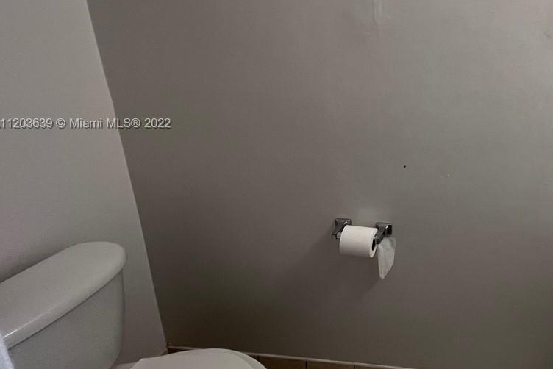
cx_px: 460
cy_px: 125
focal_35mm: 23
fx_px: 353
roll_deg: -1.3
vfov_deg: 54.1
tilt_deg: -14.2
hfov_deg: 67.2
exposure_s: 1/120
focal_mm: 1.57
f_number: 1.8
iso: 100
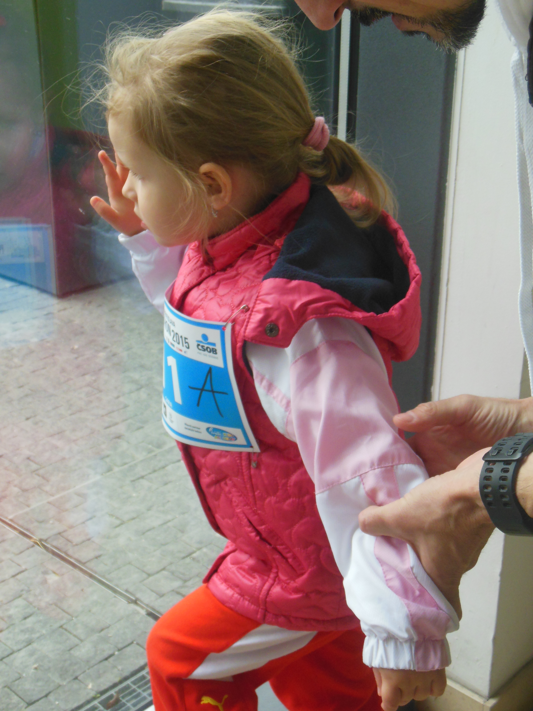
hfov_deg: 29.1
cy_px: 356
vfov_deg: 38.2
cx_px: 266
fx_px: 1027
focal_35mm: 50
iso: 320
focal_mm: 8.9
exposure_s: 1/250
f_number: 4
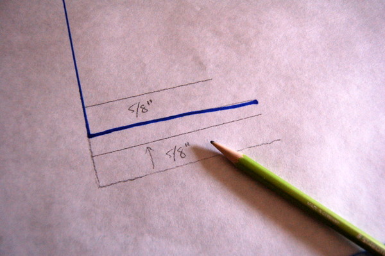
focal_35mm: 30
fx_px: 321
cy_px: 128
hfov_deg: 62.0
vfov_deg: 43.5
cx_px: 192
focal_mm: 20
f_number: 4
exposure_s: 1/60
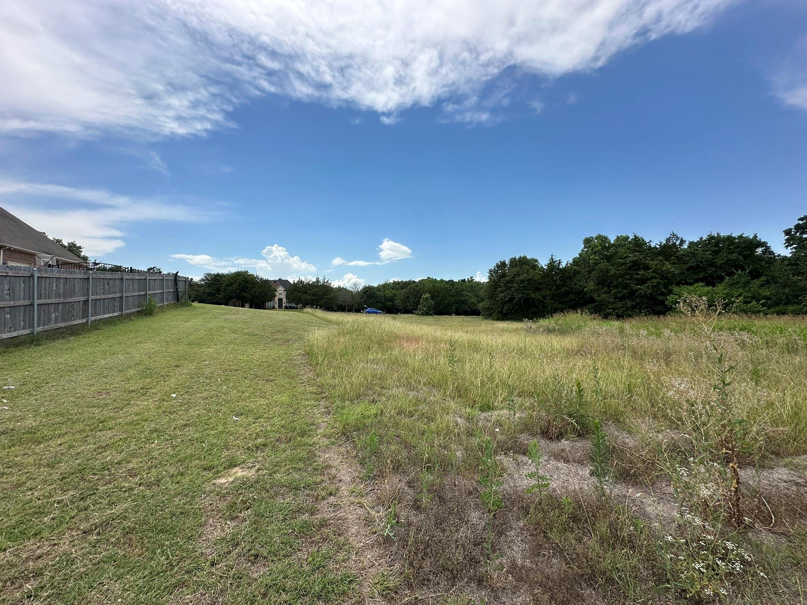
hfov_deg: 102.1
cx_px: 404
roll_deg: +0.4
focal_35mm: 14
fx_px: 326
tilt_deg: +2.5
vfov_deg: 85.7
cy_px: 302
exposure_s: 1/2132
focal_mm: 2.22
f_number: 2.2
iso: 50
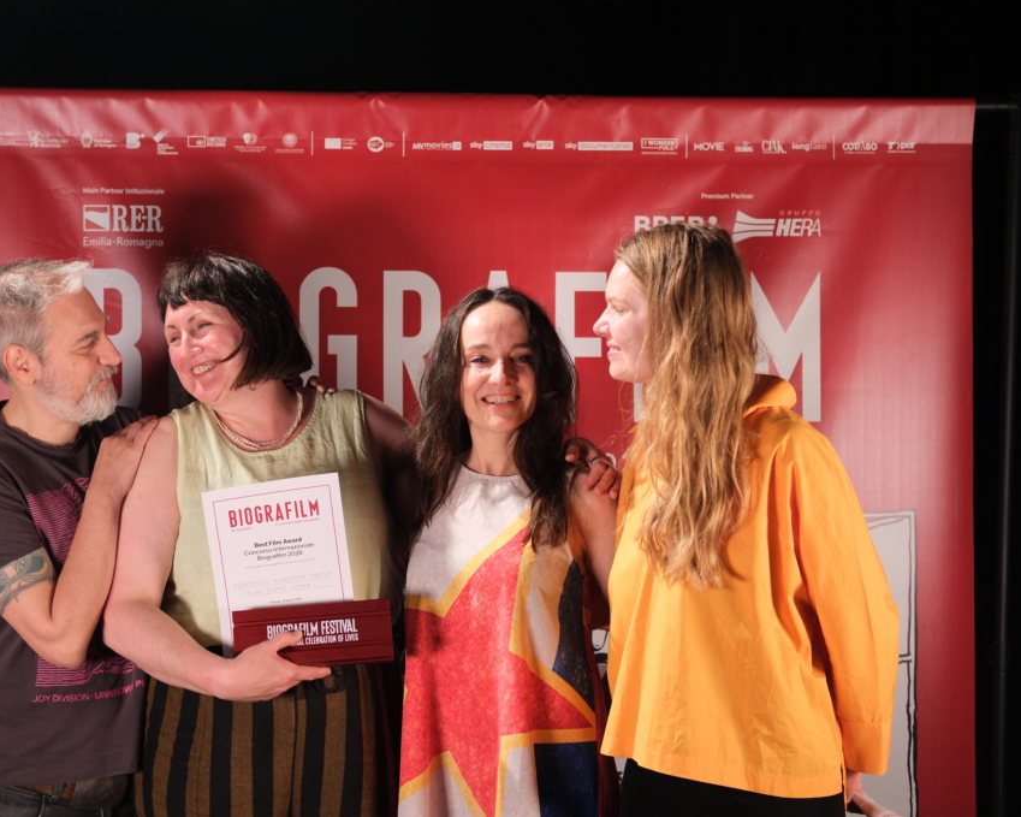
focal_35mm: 60
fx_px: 1813
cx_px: 440
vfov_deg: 25.4
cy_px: 407
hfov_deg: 31.4
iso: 1250
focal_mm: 35
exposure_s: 1/500
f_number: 2
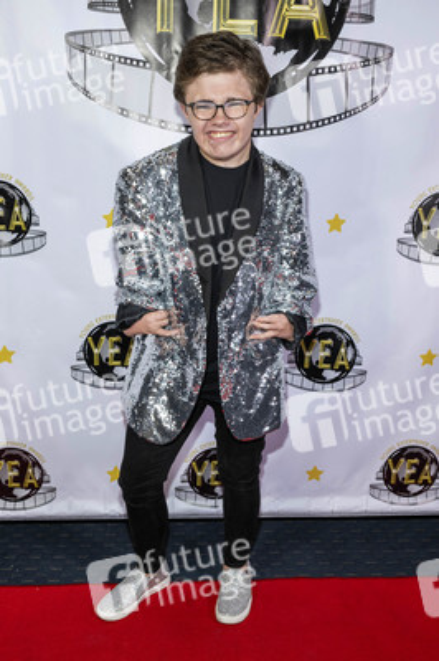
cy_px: 330
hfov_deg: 39.4
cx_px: 220
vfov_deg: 56.5
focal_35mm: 34
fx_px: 614
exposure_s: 1/200
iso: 800
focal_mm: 33.5
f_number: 5.6
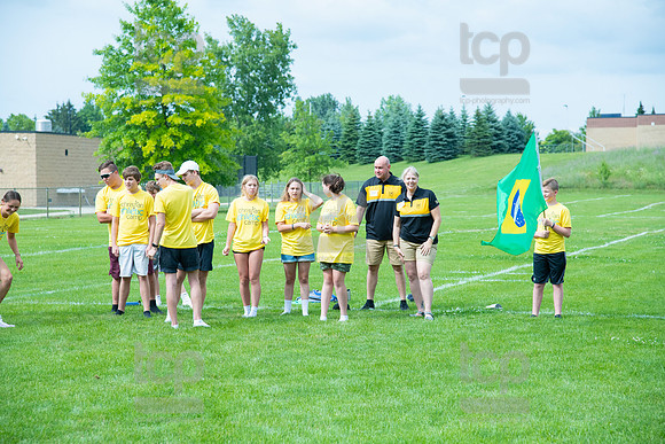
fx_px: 1811
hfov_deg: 20.8
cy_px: 222
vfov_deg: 14.0
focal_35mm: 98
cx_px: 332
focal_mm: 98
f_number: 5.6
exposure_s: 1/1250
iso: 320
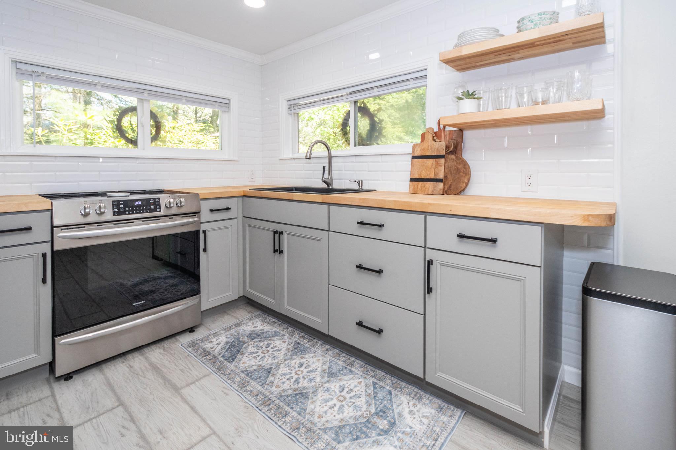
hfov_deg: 100.4
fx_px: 282
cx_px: 338
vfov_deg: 77.3
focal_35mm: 15
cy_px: 225
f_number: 5
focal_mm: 10
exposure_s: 1/100
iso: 500
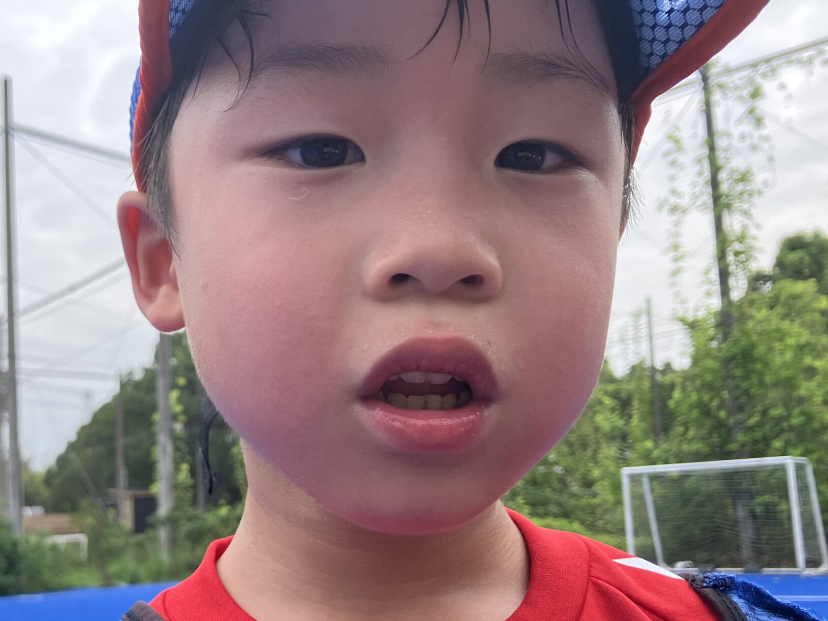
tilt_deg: +7.3
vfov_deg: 32.6
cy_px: 408
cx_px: 208
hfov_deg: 41.7
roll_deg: +0.5
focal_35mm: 44
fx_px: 1053
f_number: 1.8
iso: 32
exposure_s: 1/725
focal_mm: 3.99
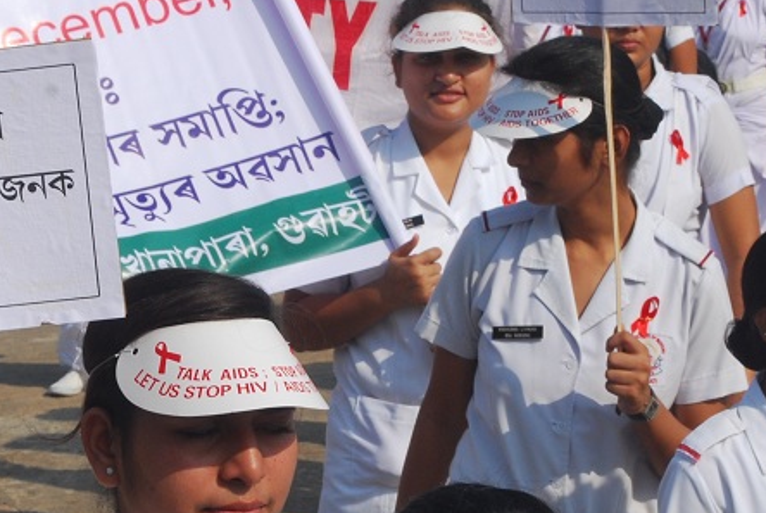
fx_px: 4393
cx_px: 279
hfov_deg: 10.0
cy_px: 110
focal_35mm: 206
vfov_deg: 6.7
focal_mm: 55
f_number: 14
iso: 200
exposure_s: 1/160
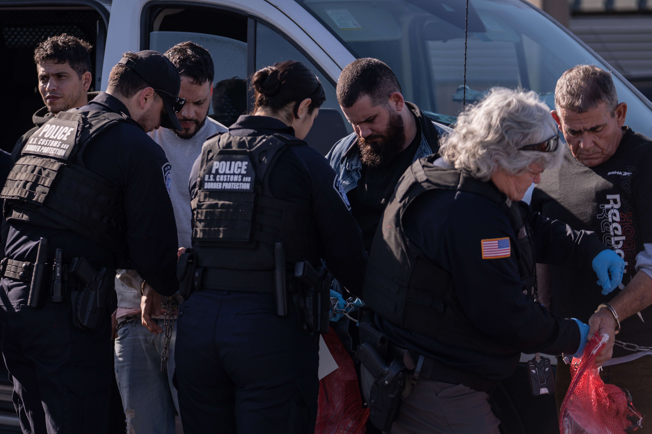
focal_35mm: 110
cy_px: 217
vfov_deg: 12.5
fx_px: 1992
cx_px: 326
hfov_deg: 18.6
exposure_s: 1/2000
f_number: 2.8
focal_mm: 110
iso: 125
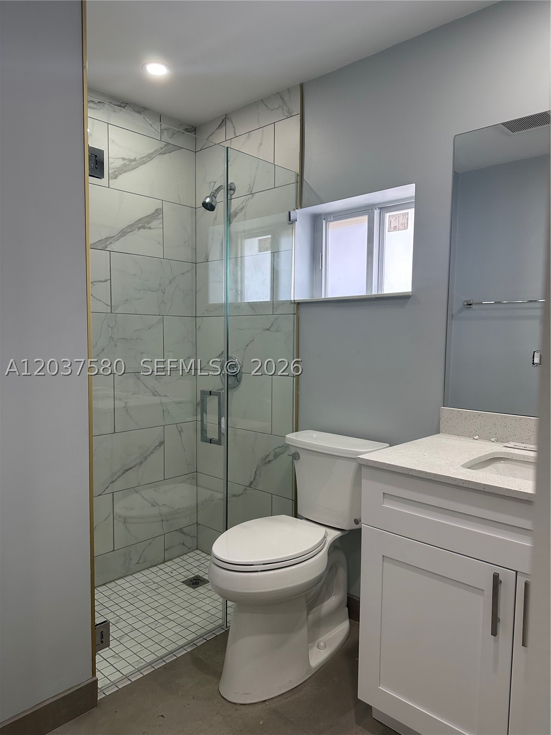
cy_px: 368
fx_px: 509
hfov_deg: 56.8
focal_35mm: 24
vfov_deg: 71.6
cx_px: 276
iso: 100
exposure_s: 1/129
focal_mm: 6.86
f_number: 1.78
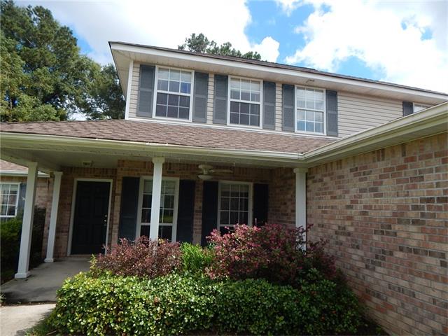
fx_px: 285
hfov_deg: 76.4
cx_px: 224
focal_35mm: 22
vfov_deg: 61.1
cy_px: 168
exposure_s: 1/1000
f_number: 3
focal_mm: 4
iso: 125
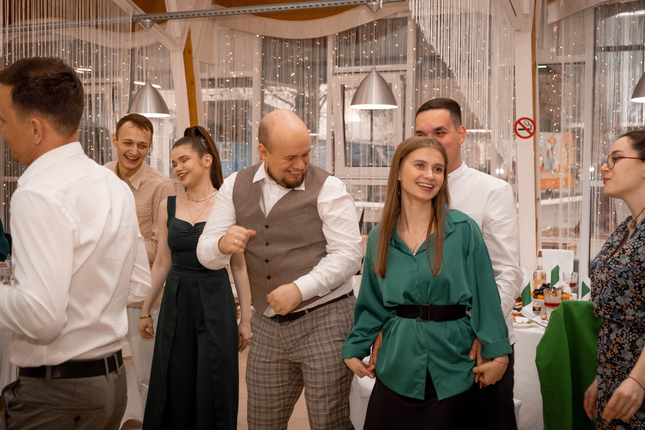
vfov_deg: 28.1
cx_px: 325
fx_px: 860
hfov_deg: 41.1
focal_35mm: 48
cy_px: 213
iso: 1000
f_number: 3.6
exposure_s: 1/200
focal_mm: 31.5
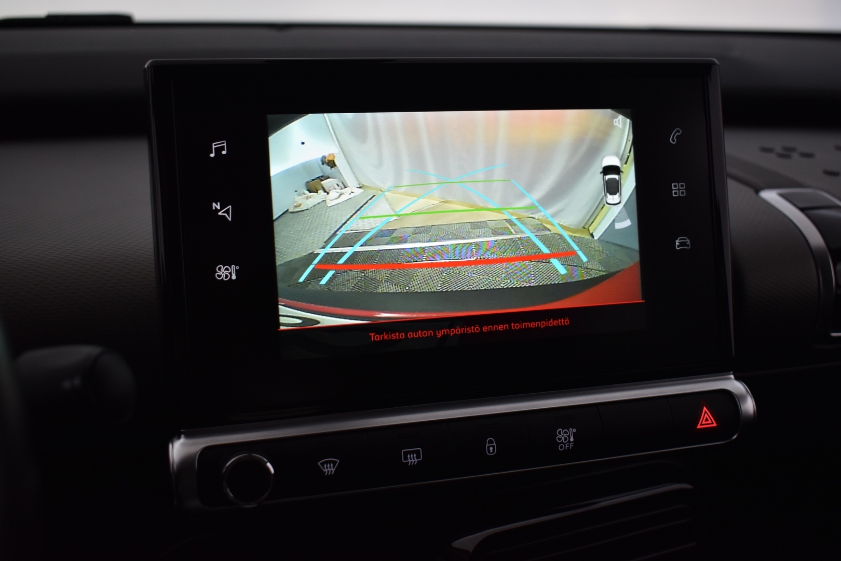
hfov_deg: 46.4
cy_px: 280
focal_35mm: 42
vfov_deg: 31.9
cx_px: 420
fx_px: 981
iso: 640
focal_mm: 28
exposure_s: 1/50
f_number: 4.2
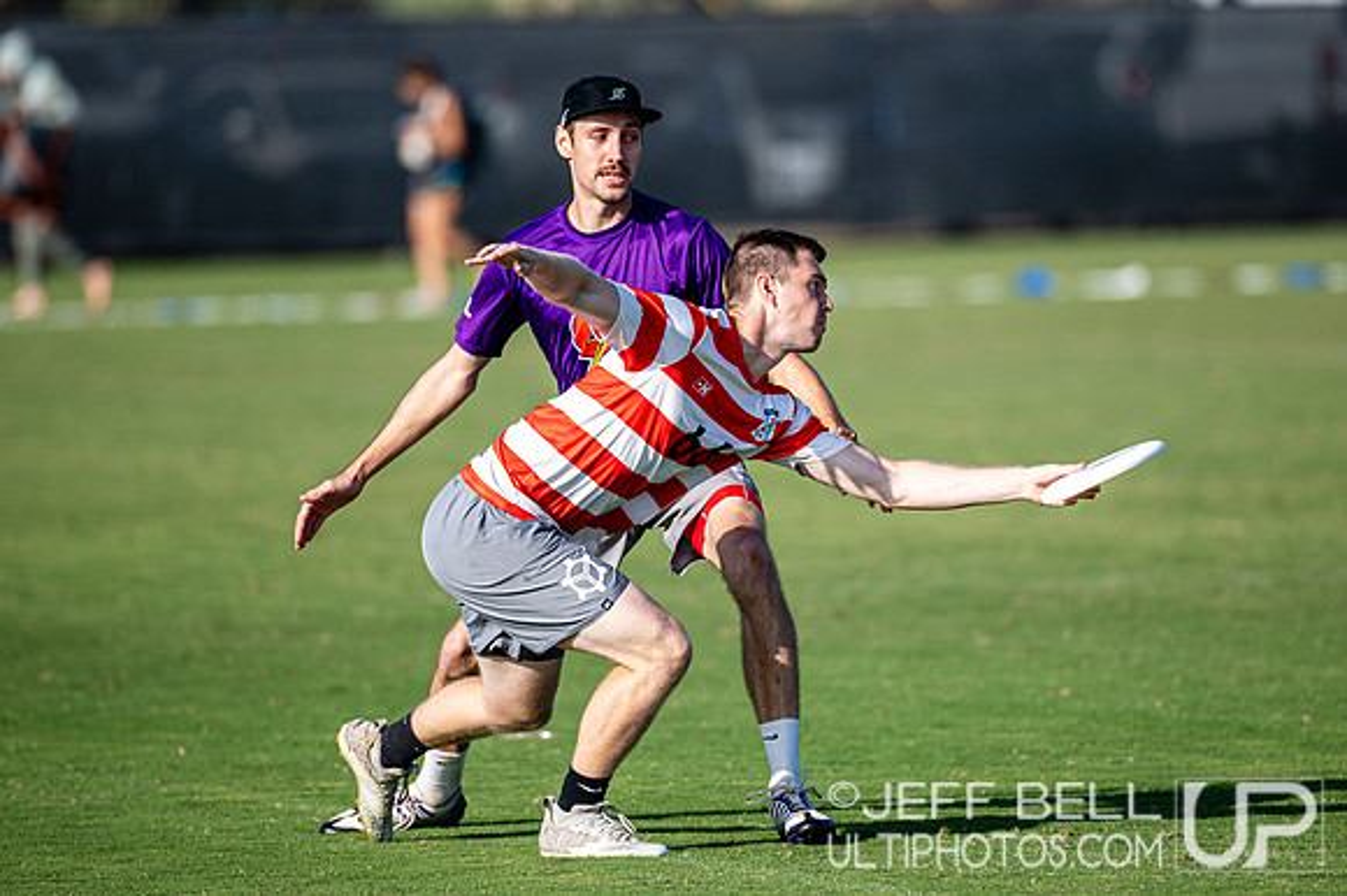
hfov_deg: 4.6
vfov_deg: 3.0
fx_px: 16931
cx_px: 755
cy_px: 433
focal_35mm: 453
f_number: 3.2
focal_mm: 300
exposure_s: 1/2500
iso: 200
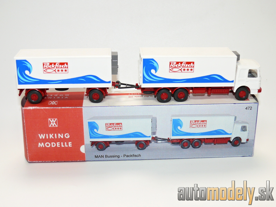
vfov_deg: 27.5
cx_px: 138
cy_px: 104
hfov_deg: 36.2
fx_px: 423
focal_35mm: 53
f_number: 3.2
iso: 100
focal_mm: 9.5
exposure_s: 1/30
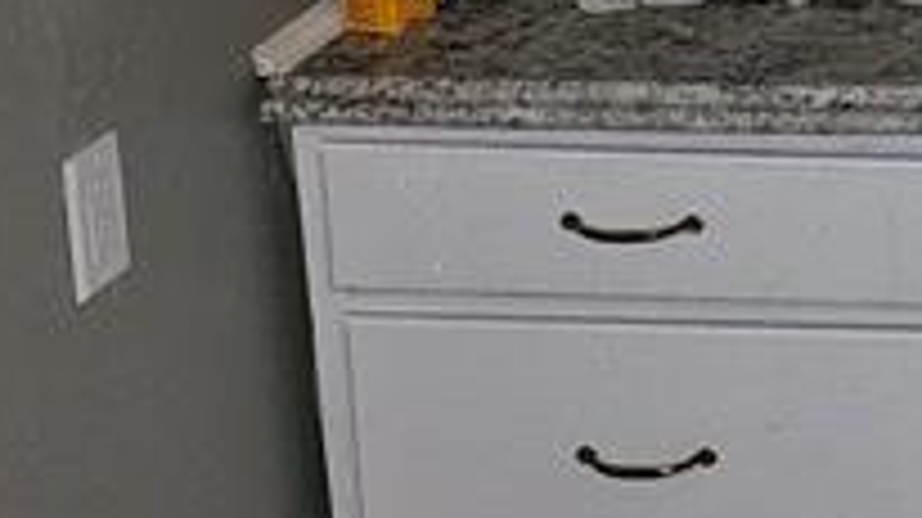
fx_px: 3054
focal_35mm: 125
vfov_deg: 9.4
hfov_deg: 14.4
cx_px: 1808
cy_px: -243
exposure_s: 1/10.2
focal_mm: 6.3
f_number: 1.7
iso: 125
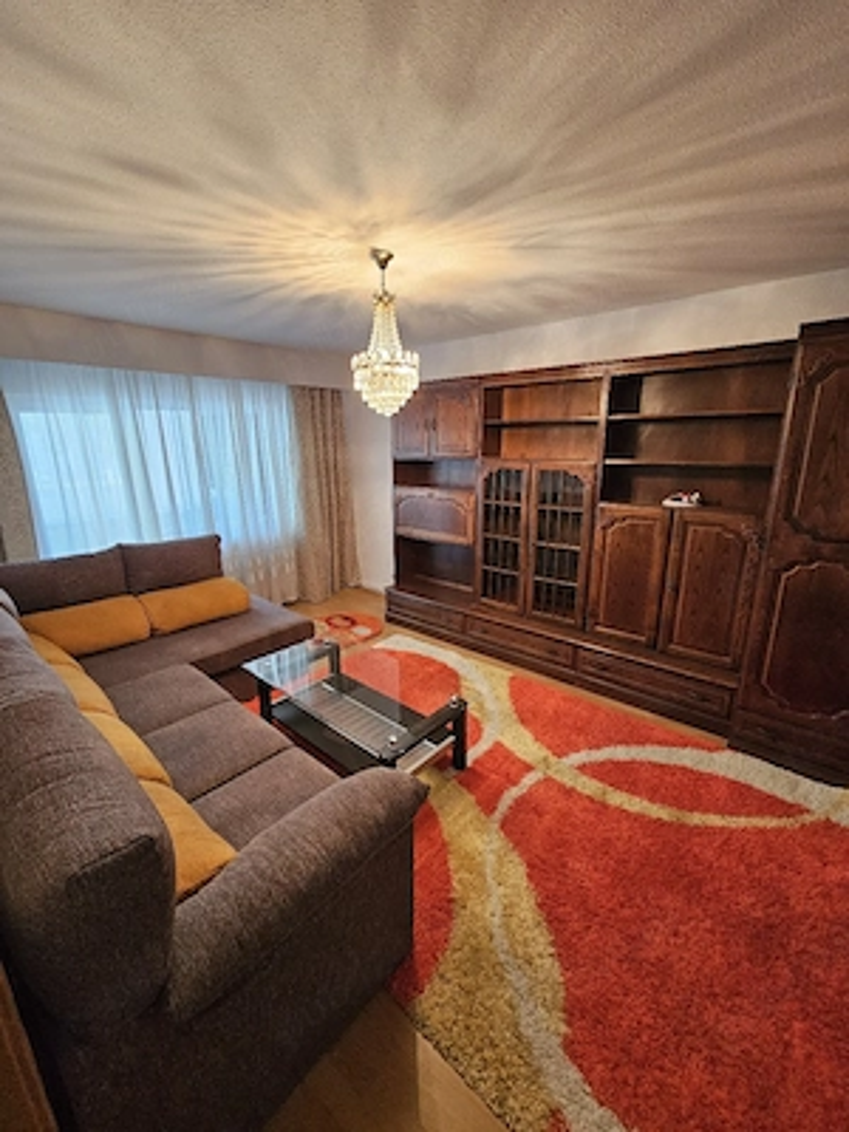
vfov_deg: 106.2
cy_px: 566
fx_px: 425
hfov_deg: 89.9
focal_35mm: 13
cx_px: 424
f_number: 2.2
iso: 400
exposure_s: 1/50.3
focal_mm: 2.2
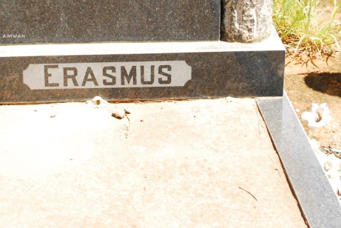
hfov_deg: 20.4
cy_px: -10
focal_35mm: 100
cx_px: 134
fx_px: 948
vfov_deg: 13.5
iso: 1600
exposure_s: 1/4000
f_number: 4.8
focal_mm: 30
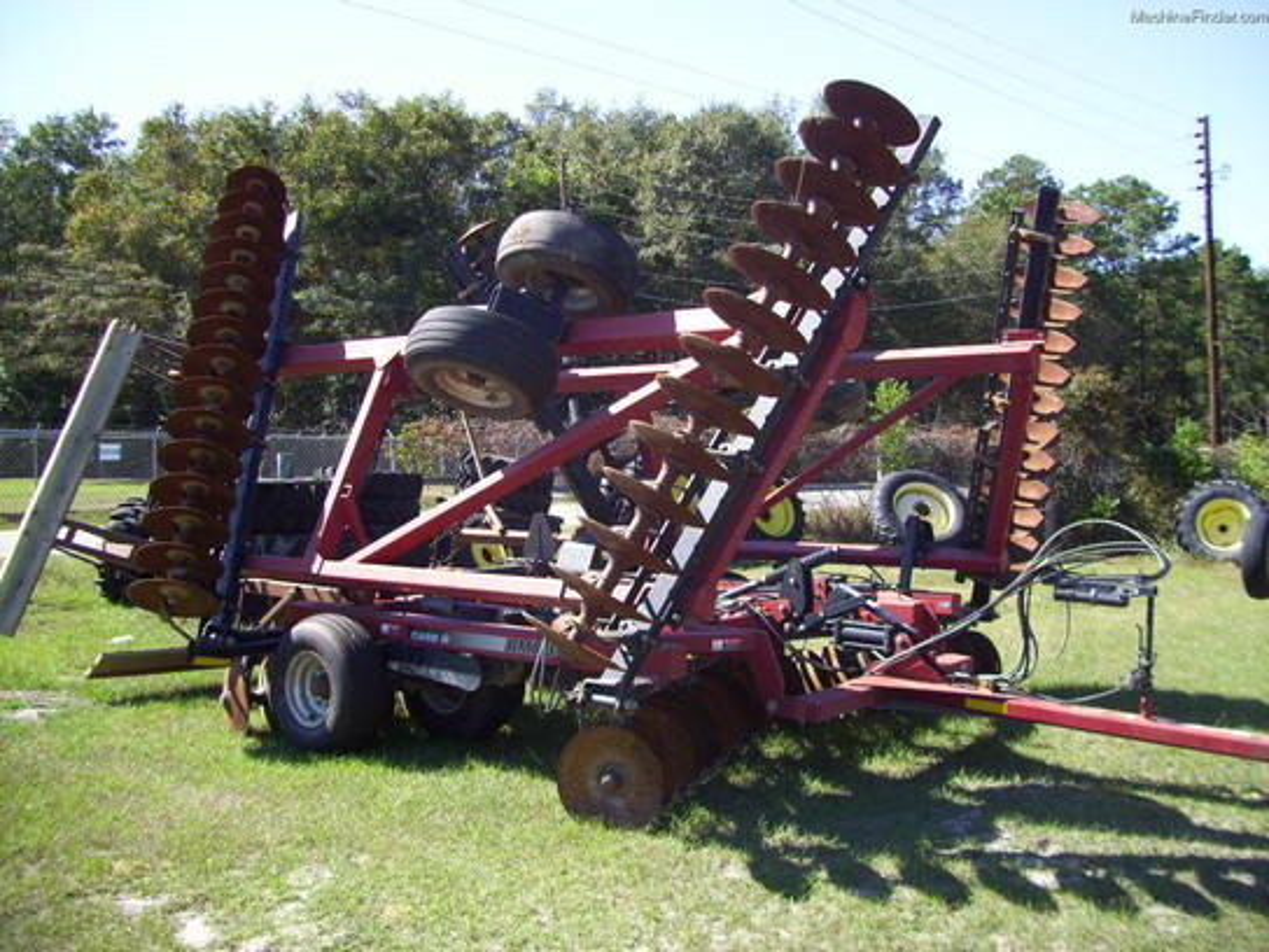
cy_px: 476
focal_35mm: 32
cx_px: 634
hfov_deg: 56.8
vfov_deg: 44.2
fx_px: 1173
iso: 80
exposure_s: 1/320
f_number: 2.9
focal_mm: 5.7
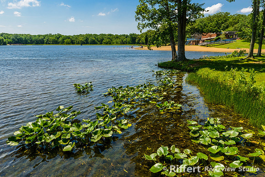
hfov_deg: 71.3
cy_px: 88
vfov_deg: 51.2
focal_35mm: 25
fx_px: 185
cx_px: 132
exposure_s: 1/640
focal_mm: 24
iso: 200
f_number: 8
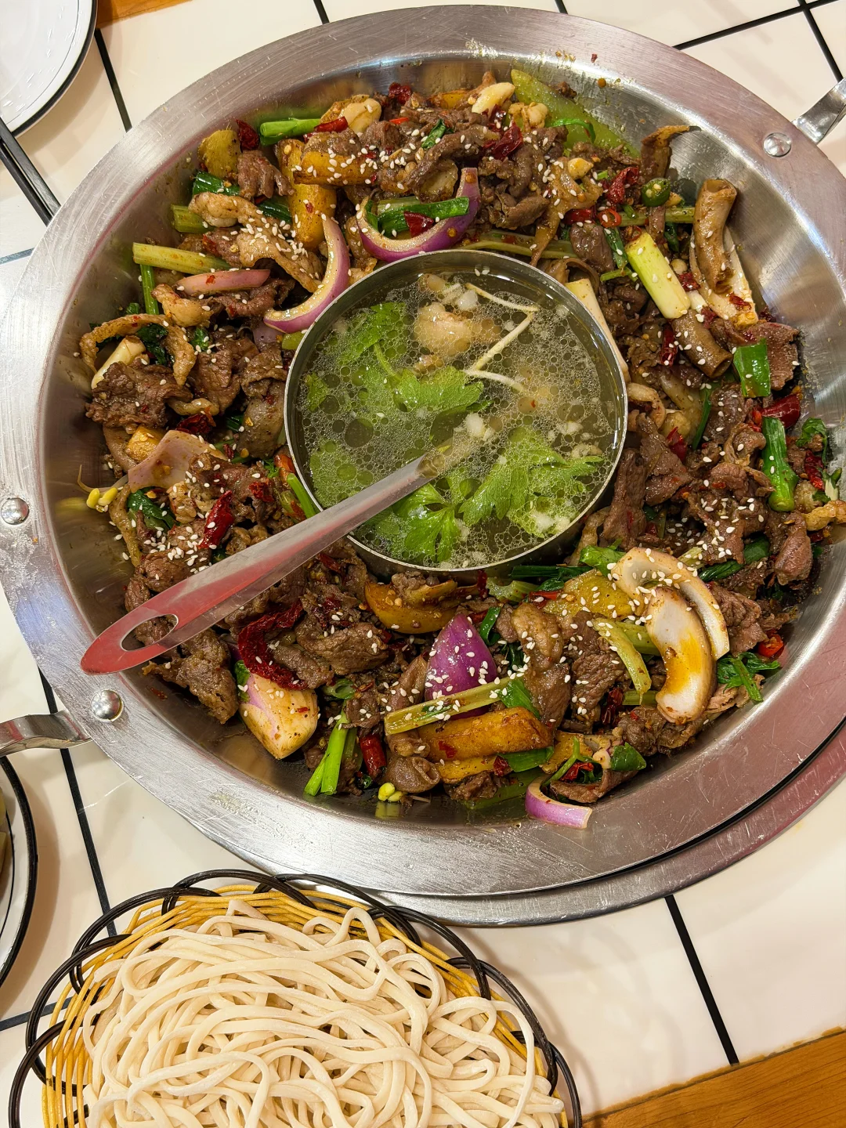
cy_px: 564
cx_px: 423
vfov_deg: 39.7
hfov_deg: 30.3
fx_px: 1564
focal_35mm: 48
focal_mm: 6.76
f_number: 1.78
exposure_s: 1/50
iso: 160
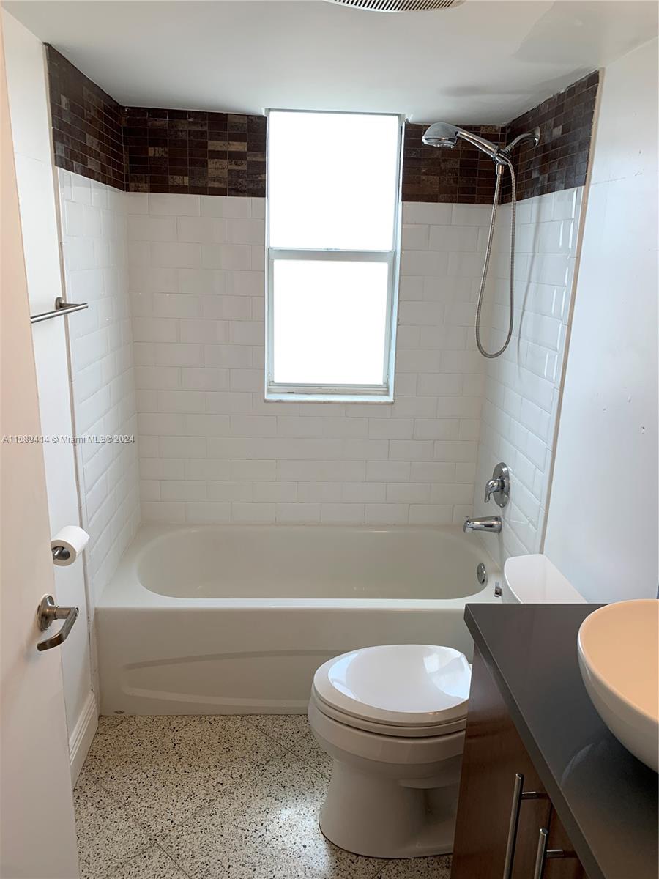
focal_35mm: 26
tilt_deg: -12.6
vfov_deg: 67.3
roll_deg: -0.6
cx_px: 330
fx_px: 660
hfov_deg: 53.1
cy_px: 440
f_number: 1.8
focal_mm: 4.25
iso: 25
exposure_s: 1/120
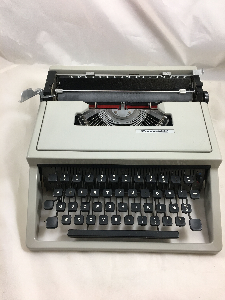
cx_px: 112
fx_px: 251
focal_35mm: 29
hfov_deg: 48.2
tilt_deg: -54.5
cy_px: 150
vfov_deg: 61.7
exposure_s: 1/33
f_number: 2.2
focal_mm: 4.15
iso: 50
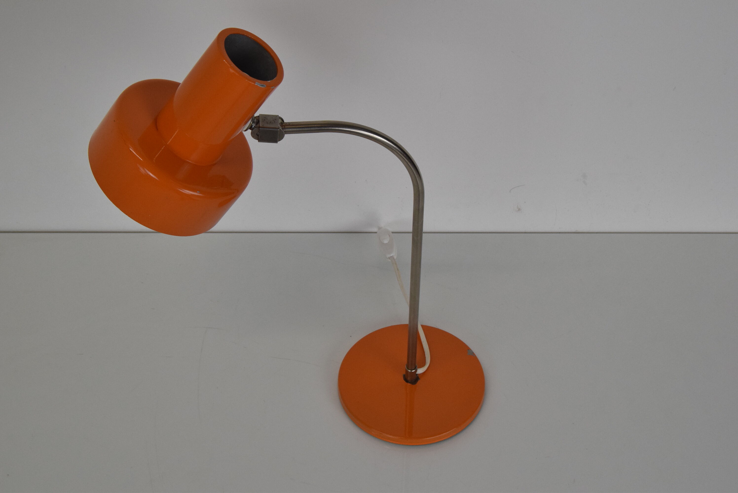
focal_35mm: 48
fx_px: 985
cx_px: 369
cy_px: 246
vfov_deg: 28.1
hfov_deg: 41.1
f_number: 9
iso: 1600
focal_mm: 32
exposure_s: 1/320
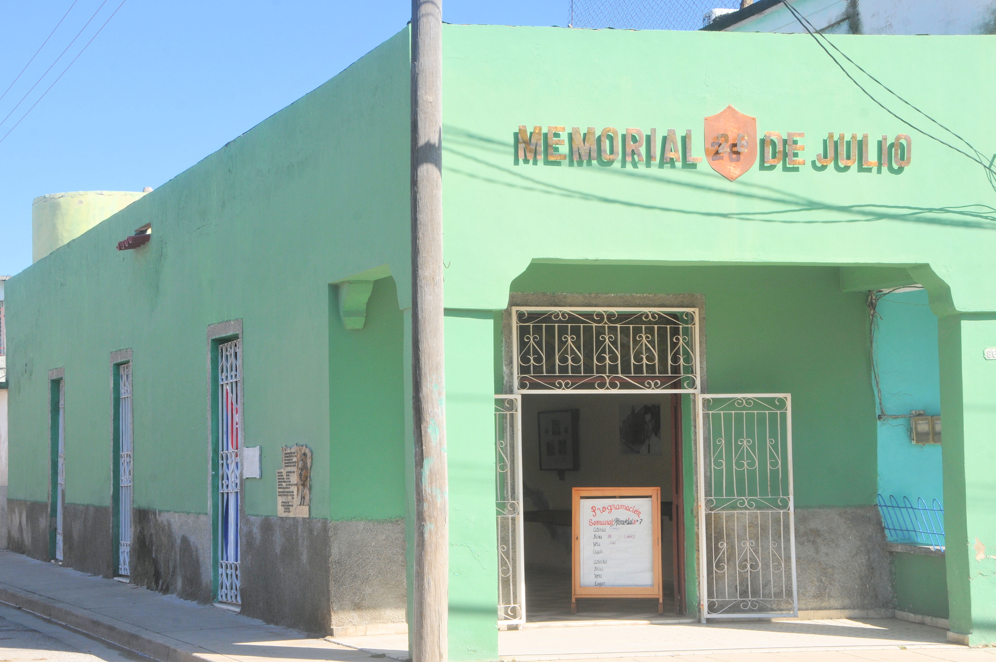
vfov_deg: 20.6
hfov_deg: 30.5
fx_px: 1824
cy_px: 331
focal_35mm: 66
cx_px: 498
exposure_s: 1/160
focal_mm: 44
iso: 250
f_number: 13
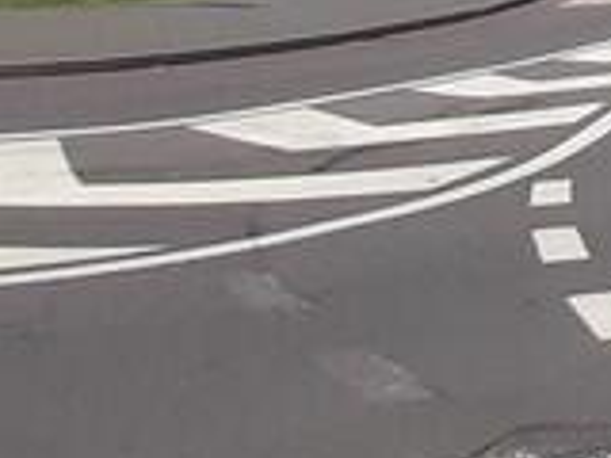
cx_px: 1768
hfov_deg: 12.1
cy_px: -866
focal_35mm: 83
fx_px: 1465
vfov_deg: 11.5
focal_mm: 1.42
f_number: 2.2
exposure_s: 1/1144
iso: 40
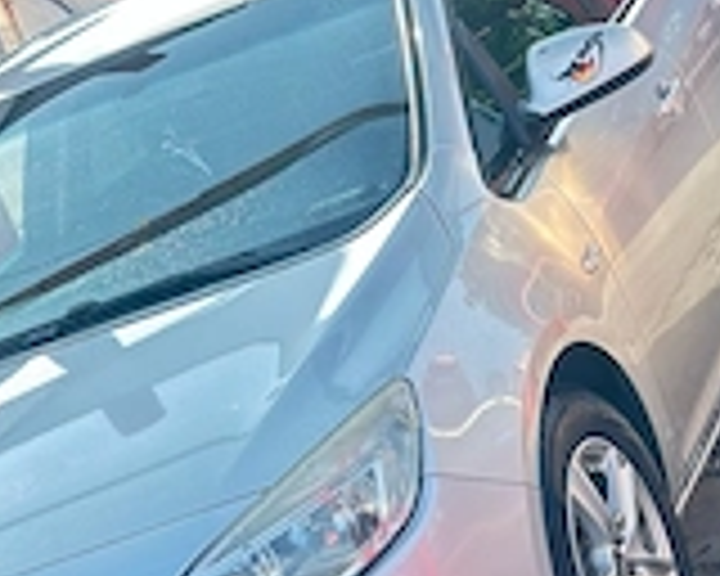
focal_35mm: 117
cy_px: 414
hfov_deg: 16.4
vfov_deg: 13.1
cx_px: 518
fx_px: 2493
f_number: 1.78
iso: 80
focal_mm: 6.86
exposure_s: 1/444
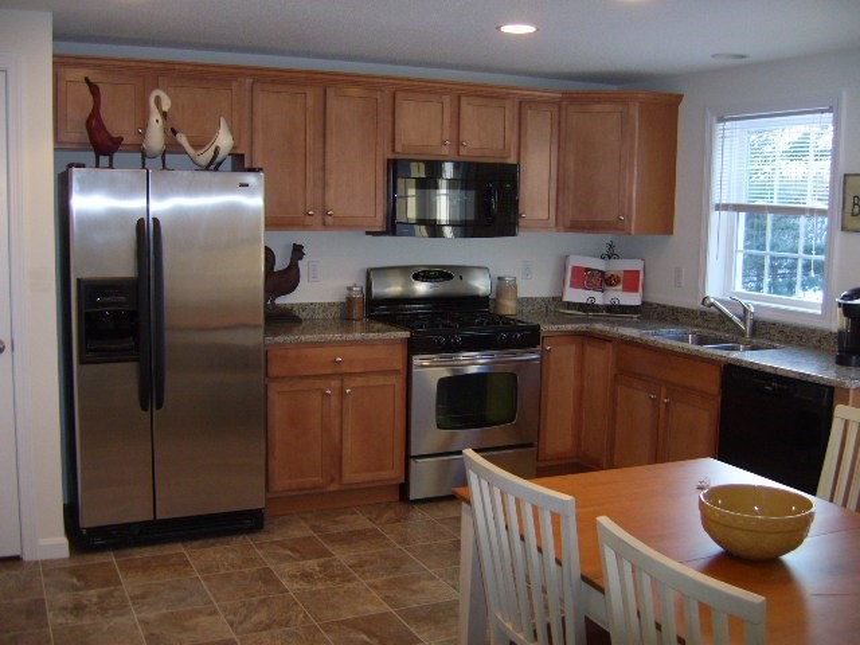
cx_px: 430
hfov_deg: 49.0
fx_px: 944
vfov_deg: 37.7
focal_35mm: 38
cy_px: 322
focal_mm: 7.8
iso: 100
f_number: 2.8
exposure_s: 1/30
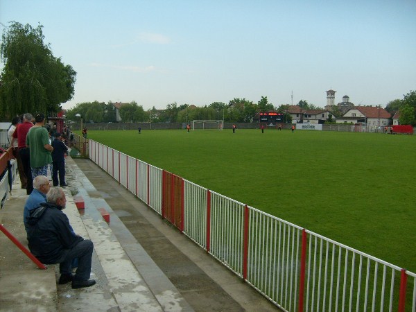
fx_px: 421
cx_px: 208
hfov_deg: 52.6
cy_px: 156
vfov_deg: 40.7
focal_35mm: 35
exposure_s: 1/125
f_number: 7.1
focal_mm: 5.8
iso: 80
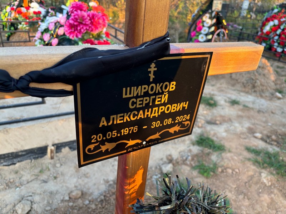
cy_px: 107
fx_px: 215
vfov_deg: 53.1
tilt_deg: -27.9
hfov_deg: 67.3
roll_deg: -6.6
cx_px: 143
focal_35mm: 26
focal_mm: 5.96
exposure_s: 1/121
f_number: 1.6
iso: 50
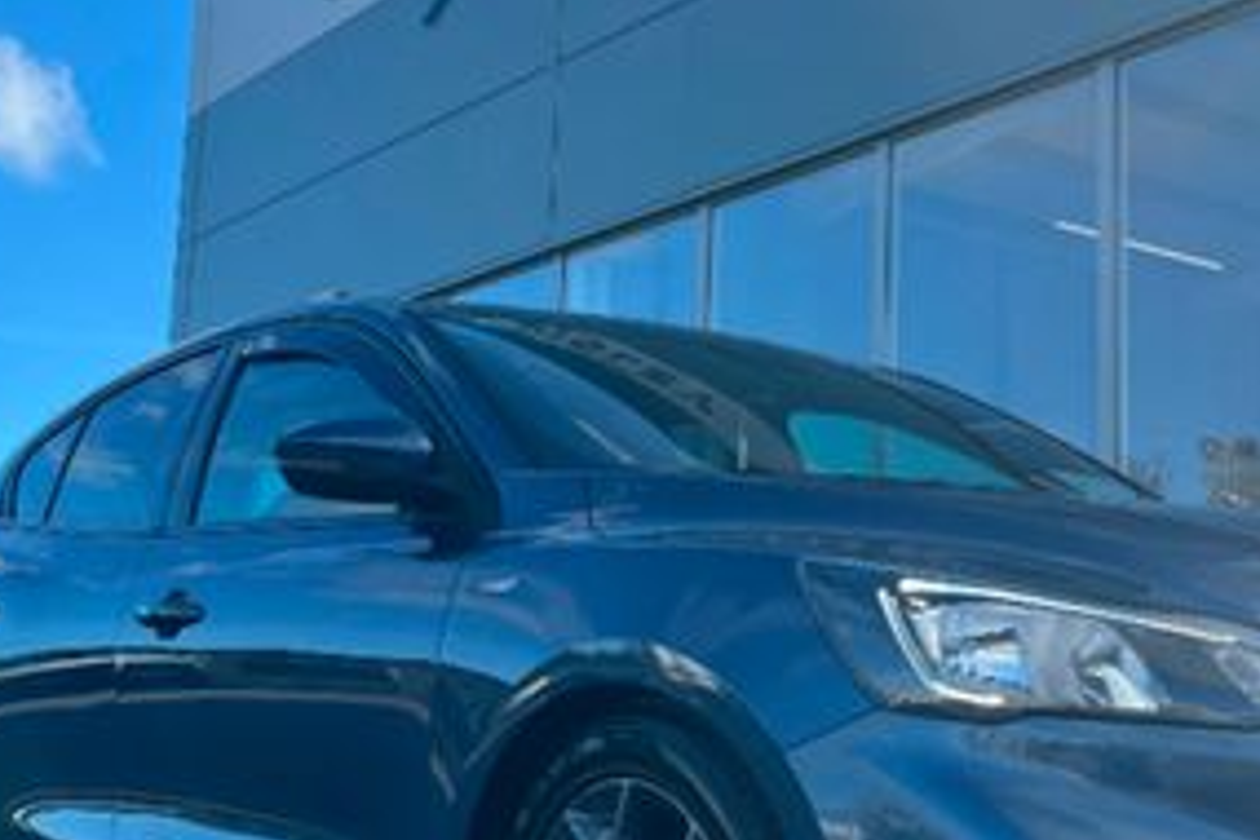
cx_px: 906
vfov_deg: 23.8
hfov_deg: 34.5
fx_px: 1995
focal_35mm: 57
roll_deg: -0.5
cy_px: 424
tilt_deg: +10.6
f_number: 1.6
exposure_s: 1/1890
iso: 50
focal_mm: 5.1
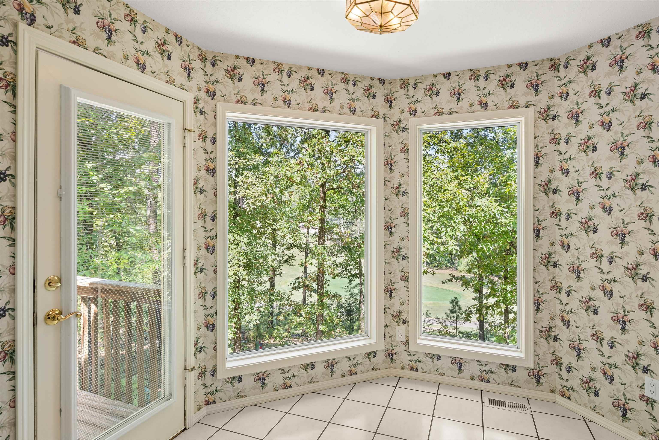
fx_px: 348
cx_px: 330
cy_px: 220
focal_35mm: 19
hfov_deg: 86.9
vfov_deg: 64.6
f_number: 8
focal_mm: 19
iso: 640
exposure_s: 1/20
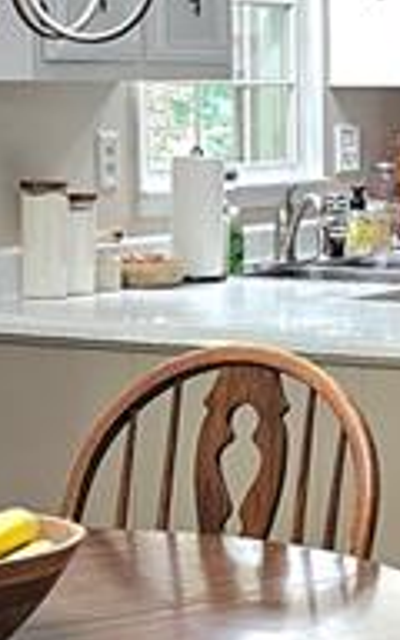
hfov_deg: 9.9
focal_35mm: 130
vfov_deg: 16.1
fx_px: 2267
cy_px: 310
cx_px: 547
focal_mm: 6.3
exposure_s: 1/120
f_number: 1.7
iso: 160
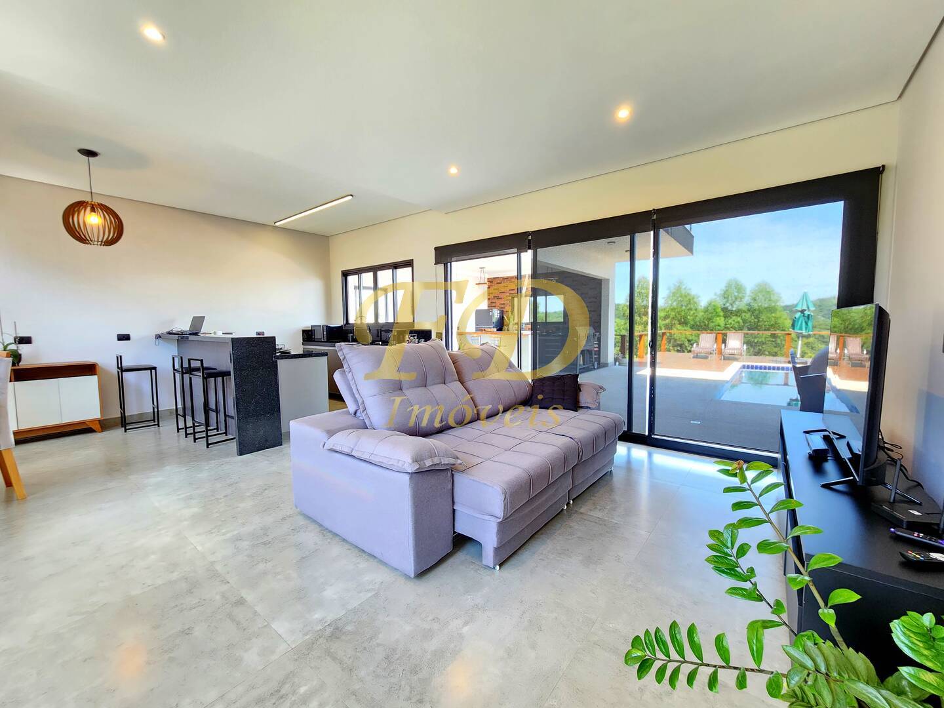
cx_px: 472
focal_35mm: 13
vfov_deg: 89.9
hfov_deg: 106.2
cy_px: 354
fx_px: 355
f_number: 2.2
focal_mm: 2.2
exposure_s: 1/40
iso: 400
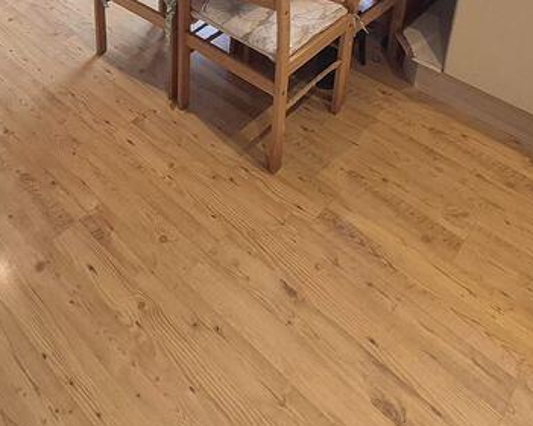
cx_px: 164
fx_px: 584
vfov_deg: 32.4
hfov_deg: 48.0
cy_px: -99
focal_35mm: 37
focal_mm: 1.74
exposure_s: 1/50
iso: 50
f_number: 2.2
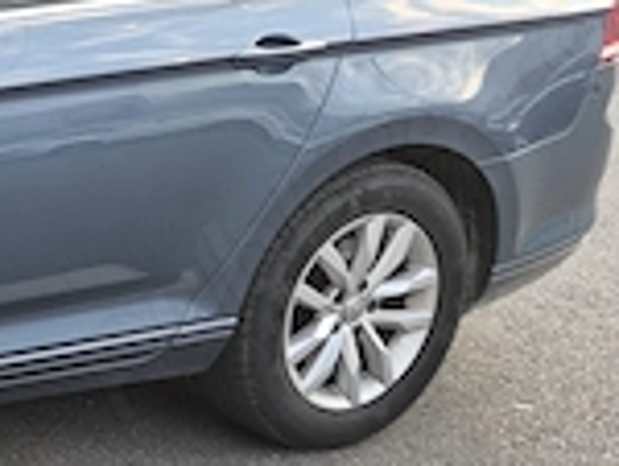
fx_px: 1648
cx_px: -528
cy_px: 239
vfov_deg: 16.1
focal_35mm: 92
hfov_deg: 17.1
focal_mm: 5.4
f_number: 1.8
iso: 100
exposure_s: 1/180
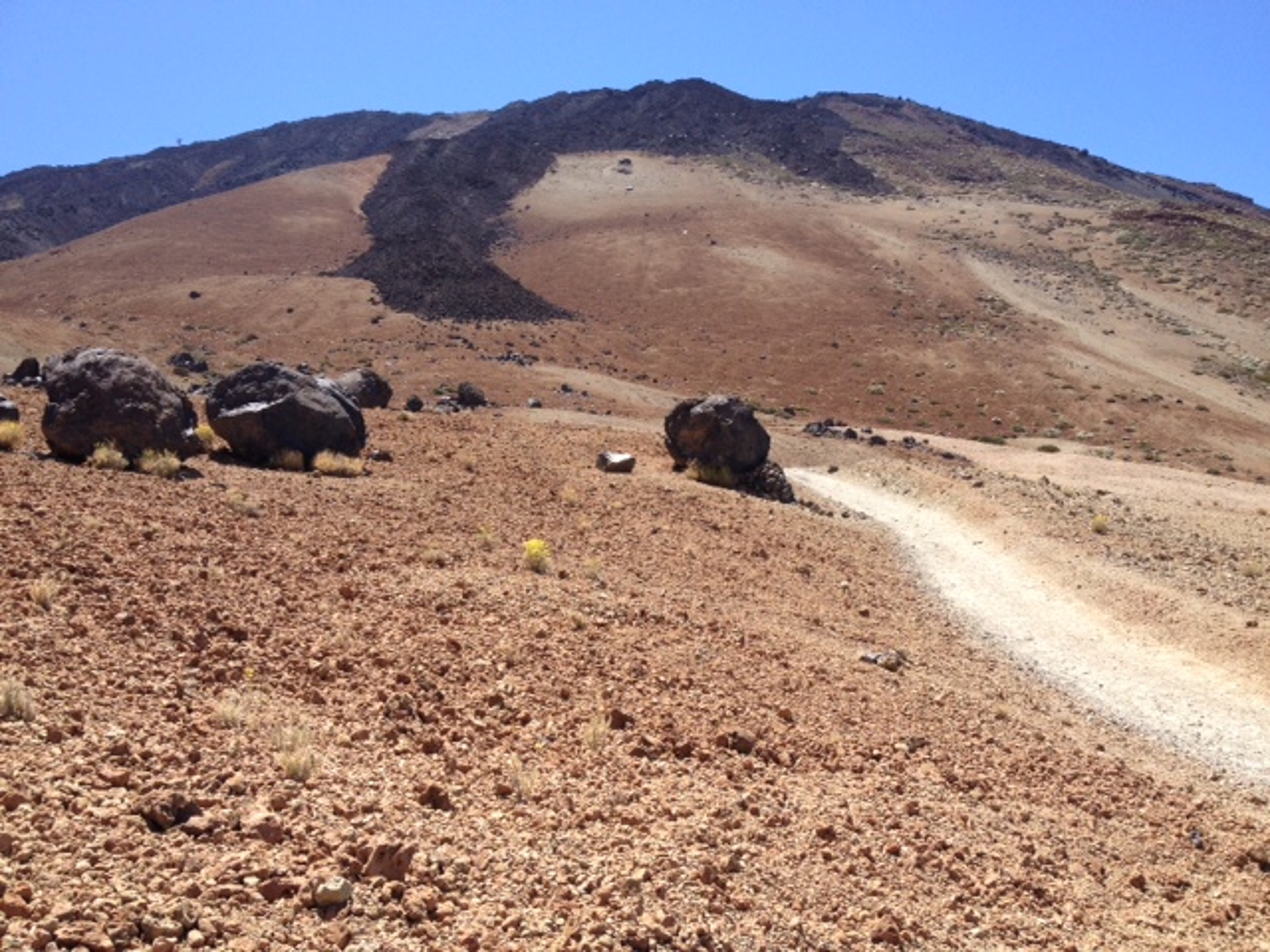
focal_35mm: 35
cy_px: 476
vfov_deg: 40.7
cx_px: 635
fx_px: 1284
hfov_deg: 52.6
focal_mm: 4.28
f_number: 2.4
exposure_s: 1/1135
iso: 64
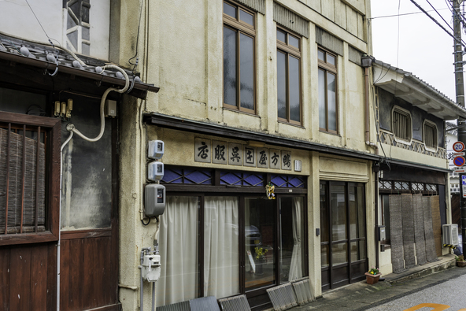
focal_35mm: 36
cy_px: 156
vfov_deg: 37.3
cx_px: 233
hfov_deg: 53.7
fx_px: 460
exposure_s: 1/125
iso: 160
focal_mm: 23.7
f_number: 8
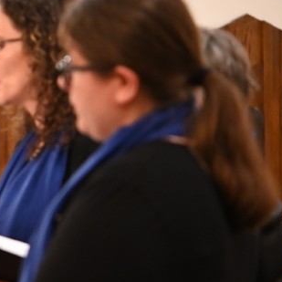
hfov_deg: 6.9
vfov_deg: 7.1
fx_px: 2277
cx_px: -255
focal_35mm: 247
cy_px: 218
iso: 3200
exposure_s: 1/125
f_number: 2.8
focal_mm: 75
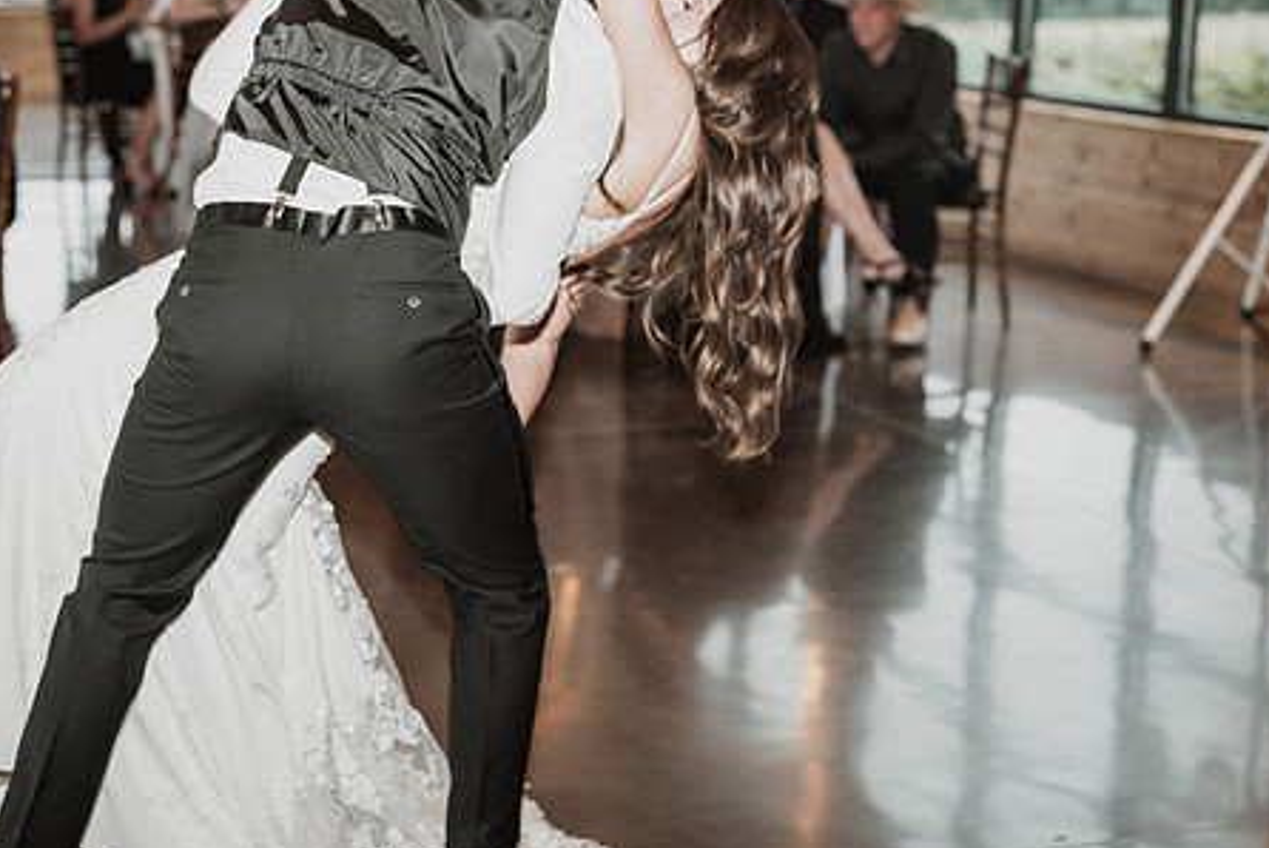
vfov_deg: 20.9
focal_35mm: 65
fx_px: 2293
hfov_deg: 30.9
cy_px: 460
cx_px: 541
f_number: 2.8
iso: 500
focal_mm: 50
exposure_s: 1/100
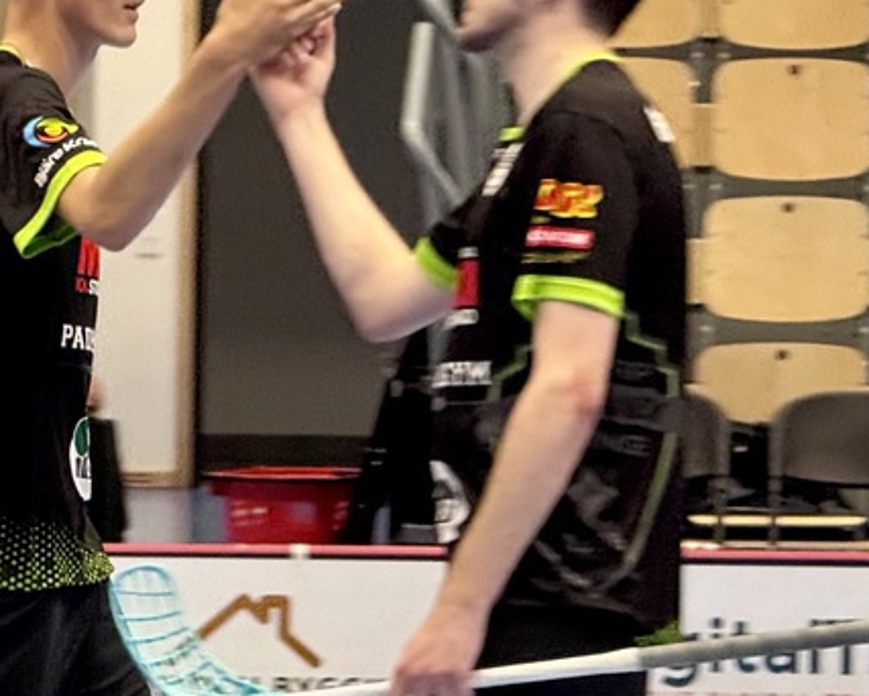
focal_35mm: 351
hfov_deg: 5.5
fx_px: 9032
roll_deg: -0.2
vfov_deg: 4.4
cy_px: 405
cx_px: 452
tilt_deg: -1.1
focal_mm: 15.66
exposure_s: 1/50
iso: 125
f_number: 2.8
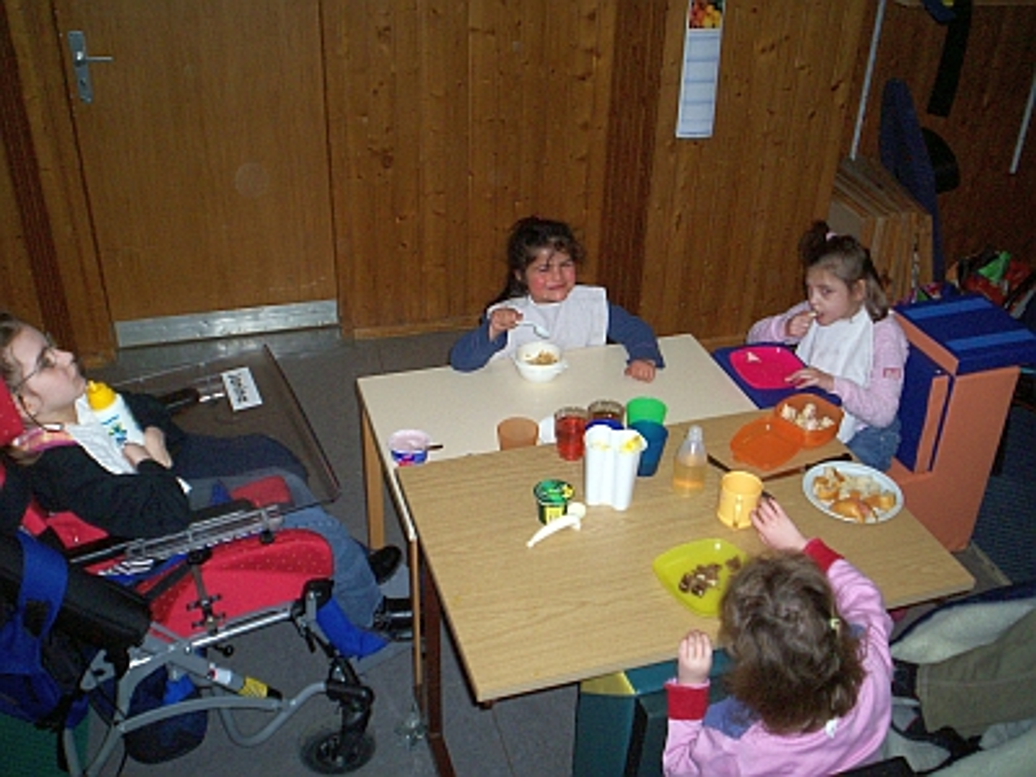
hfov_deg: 51.4
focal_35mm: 36
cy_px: 388
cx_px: 518
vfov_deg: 39.7
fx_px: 1077
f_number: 4.5
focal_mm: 5.9
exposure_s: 1/64
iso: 140
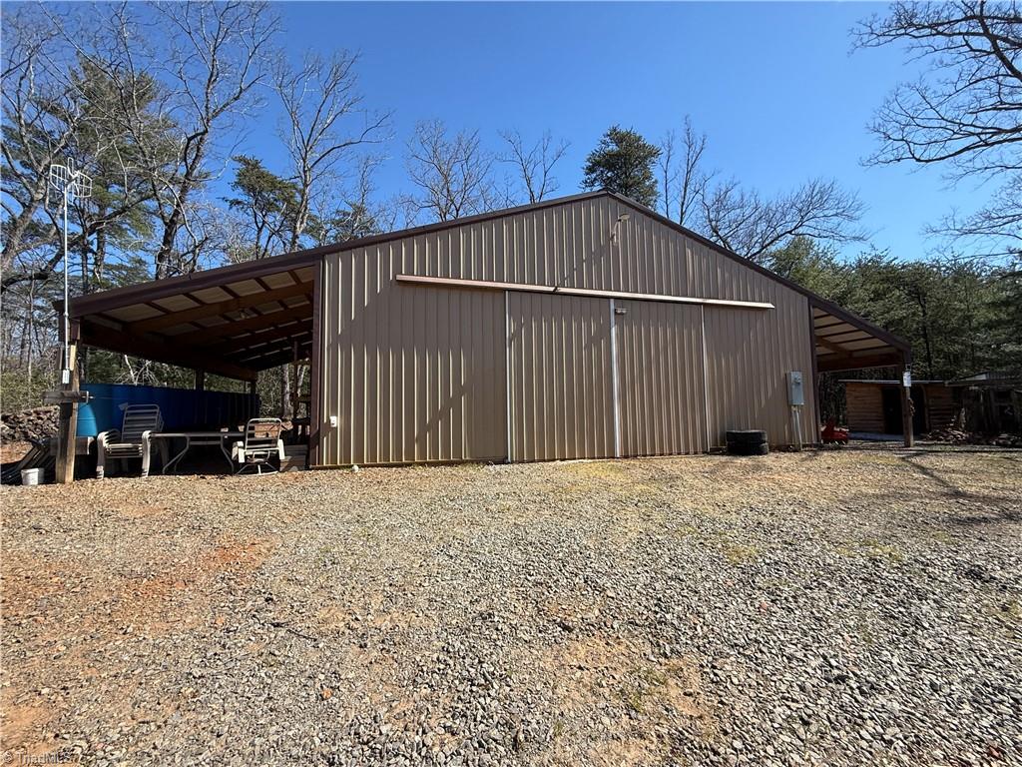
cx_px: 511
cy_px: 384
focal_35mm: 14
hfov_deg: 102.1
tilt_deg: +4.6
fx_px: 413
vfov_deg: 85.7
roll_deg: +1.0
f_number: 2.2
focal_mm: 2.22
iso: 50
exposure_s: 1/1050
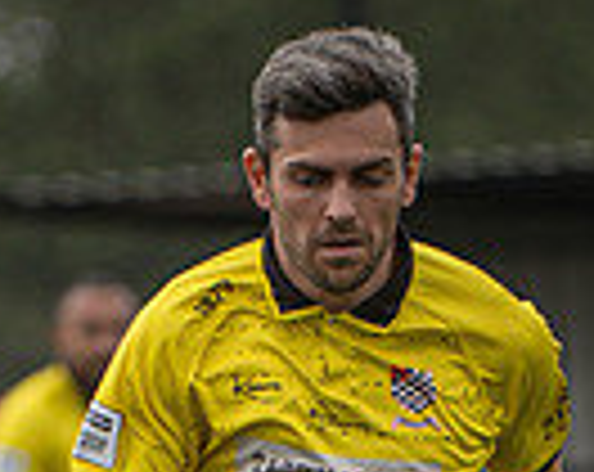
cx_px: 79
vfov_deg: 1.6
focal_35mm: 964
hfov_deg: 2.0
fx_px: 16910
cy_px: 926
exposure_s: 1/1600
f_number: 4
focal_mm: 200
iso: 400
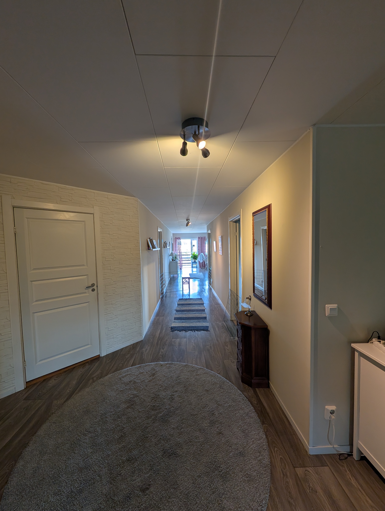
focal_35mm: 12
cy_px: 256
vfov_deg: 110.5
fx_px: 178
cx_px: 192
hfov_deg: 94.6
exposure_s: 1/100
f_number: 1.7
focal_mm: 2.02
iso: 53
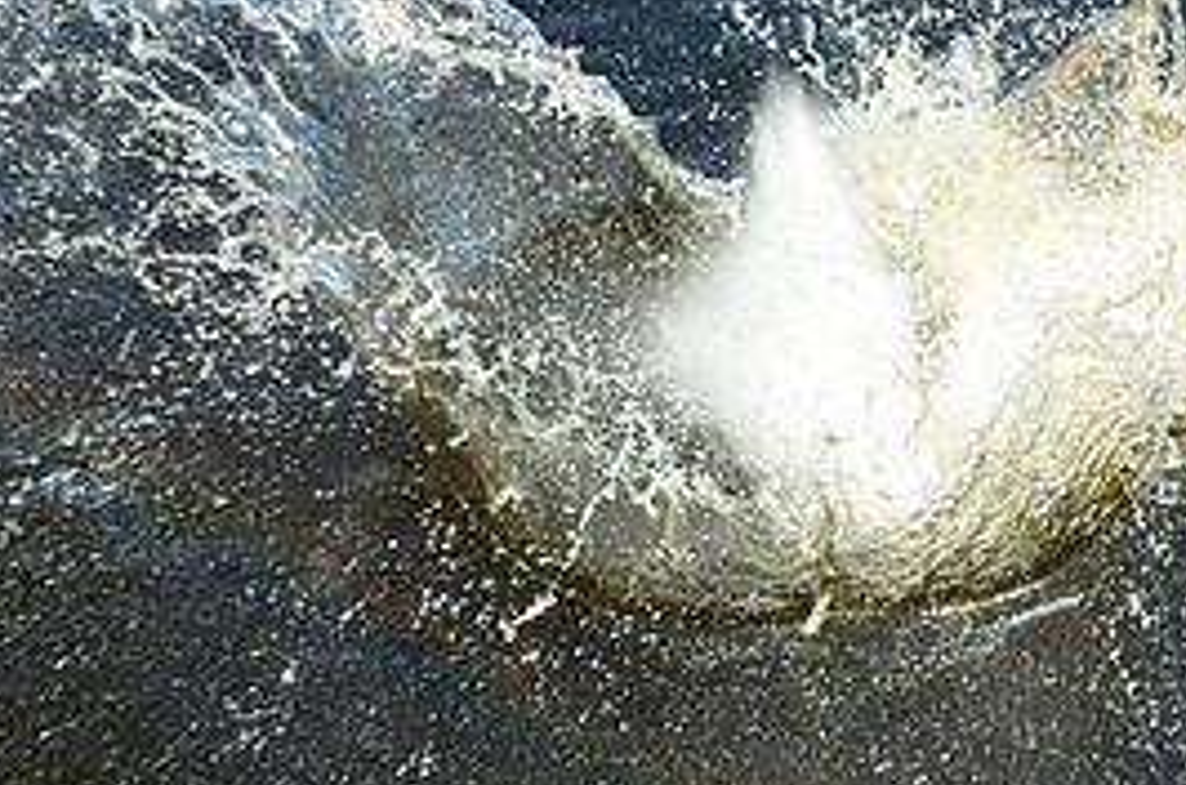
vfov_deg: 12.3
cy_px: 455
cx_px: 829
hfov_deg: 18.4
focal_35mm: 111
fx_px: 3648
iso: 400
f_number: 8
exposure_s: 1/250
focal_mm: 34
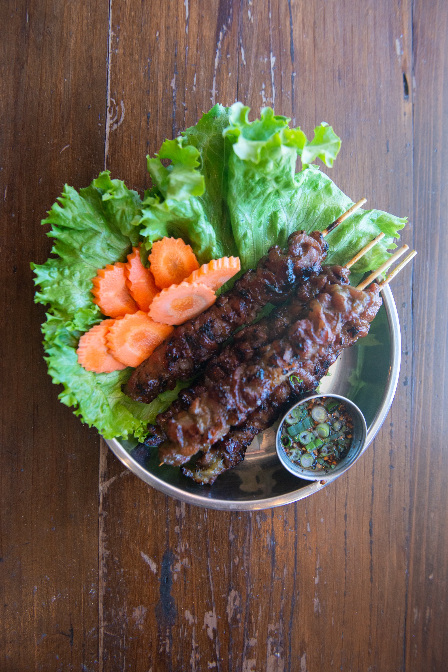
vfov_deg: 67.4
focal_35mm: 27
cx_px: 224
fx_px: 504
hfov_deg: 48.0
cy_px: 336
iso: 1250
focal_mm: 27
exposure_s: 1/320
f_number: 4.5
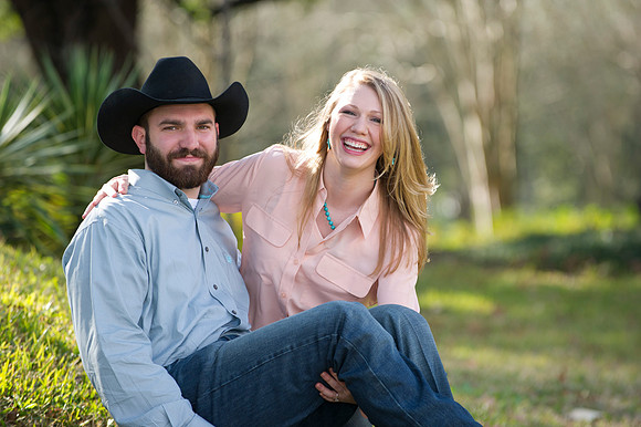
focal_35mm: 200
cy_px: 214
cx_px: 320
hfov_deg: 10.3
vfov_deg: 6.9
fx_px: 3559
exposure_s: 1/250
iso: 250
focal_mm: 200
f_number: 3.5
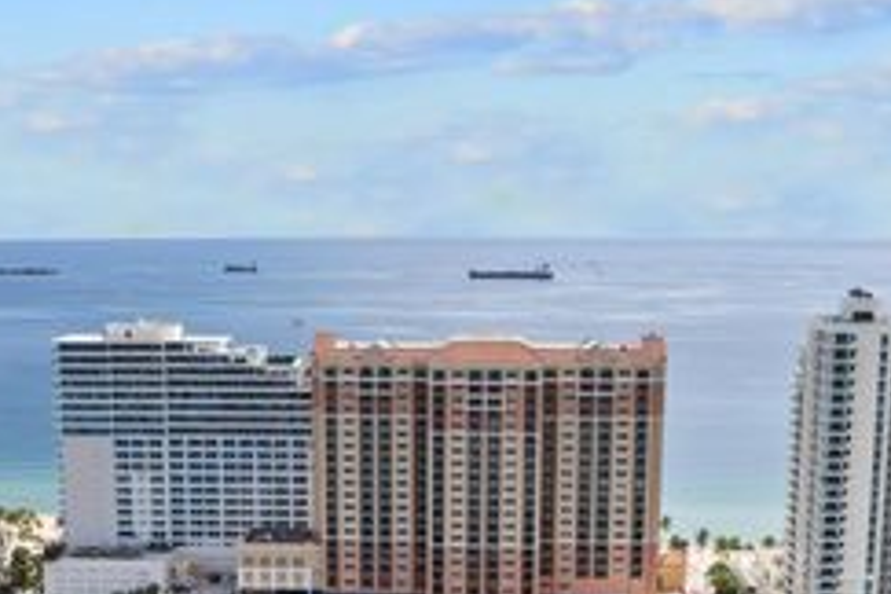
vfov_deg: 22.8
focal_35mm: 58
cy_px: 535
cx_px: 374
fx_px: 1435
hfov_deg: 34.4
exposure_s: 1/1500
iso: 100
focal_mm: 8.38
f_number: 2.8
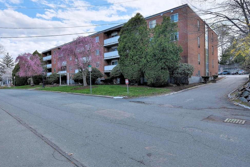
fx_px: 153
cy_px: 81
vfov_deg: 57.2
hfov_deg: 78.6
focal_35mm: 22
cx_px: 123
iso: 200
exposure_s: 1/640
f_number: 8
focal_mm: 14
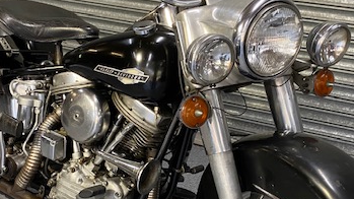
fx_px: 488
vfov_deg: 22.9
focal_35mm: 52
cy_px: 139
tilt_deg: -25.8
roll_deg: -2.7
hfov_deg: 39.8
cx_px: 160
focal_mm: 4.25
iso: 160
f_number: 1.8
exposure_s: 1/50
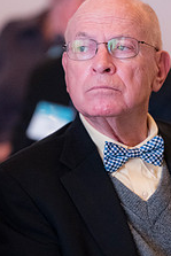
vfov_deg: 5.1
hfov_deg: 3.4
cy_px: 106
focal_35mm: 403
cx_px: 110
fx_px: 2867
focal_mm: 200
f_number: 2.8
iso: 6400
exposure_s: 1/125
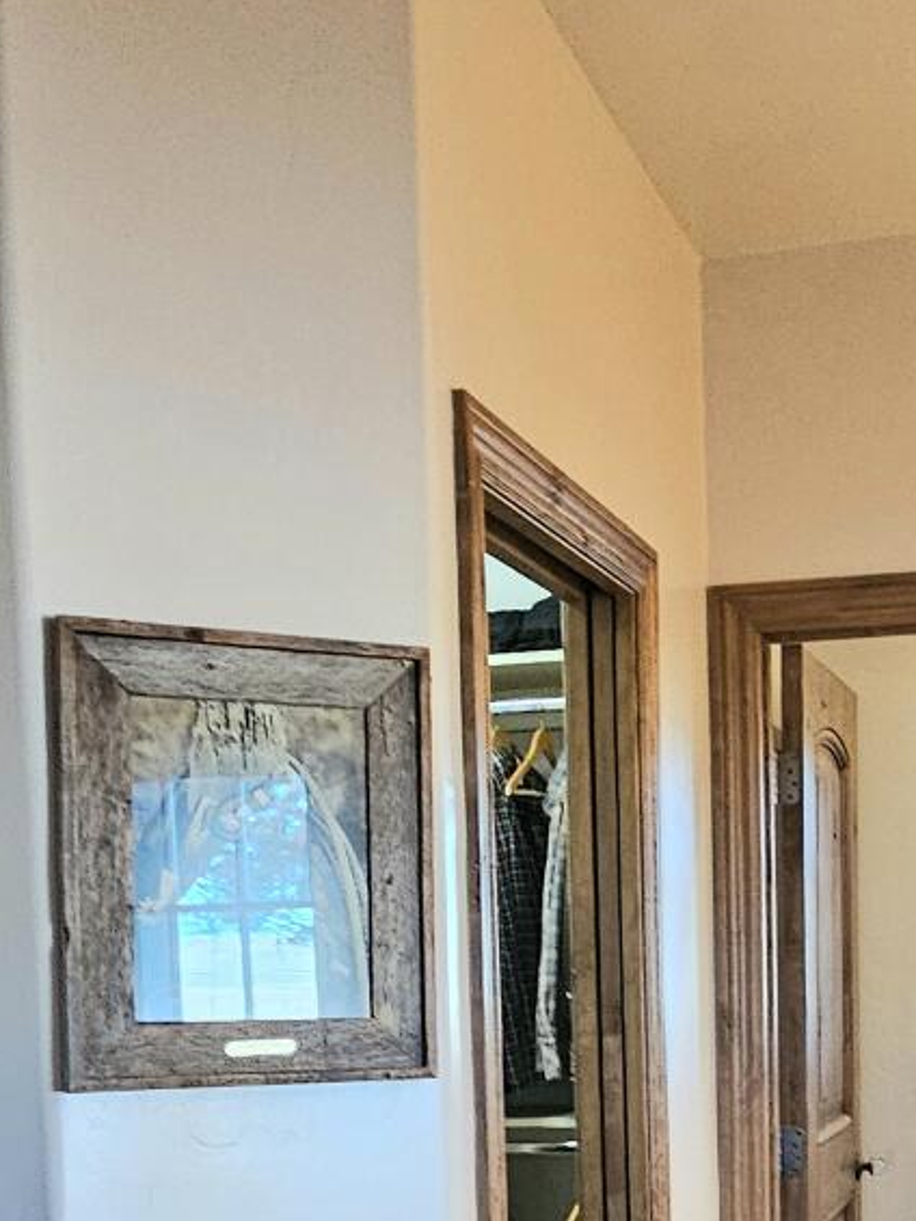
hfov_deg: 31.1
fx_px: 1622
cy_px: 1102
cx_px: 652
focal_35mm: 46
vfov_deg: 38.4
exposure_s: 1/30
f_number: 2.2
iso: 320
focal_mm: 2.2
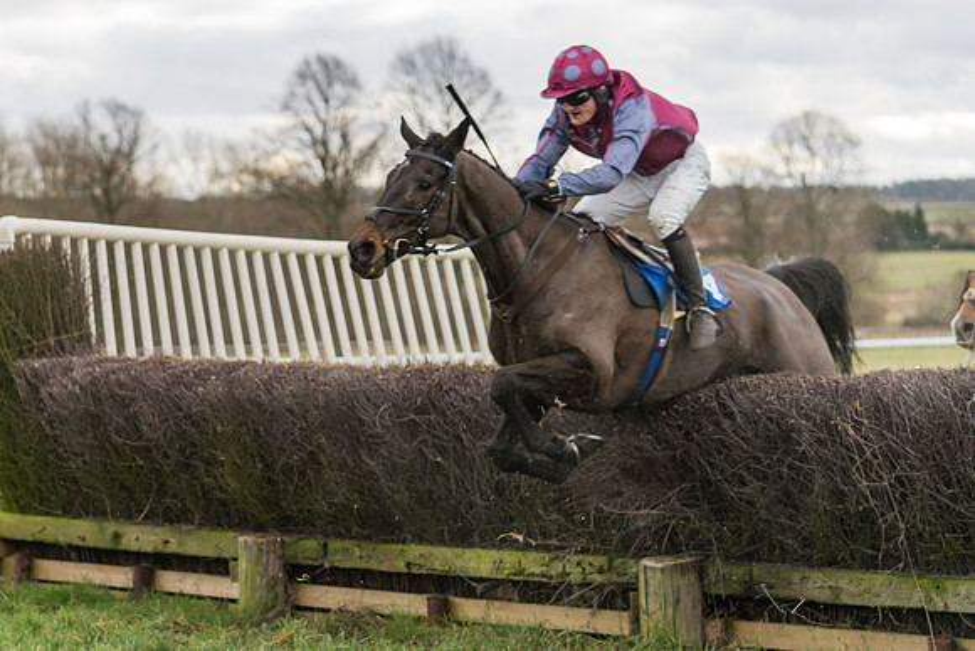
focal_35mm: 114
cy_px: 337
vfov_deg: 12.1
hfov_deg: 17.8
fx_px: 3075
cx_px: 184
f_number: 2.8
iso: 400
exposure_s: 1/1000
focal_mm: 70
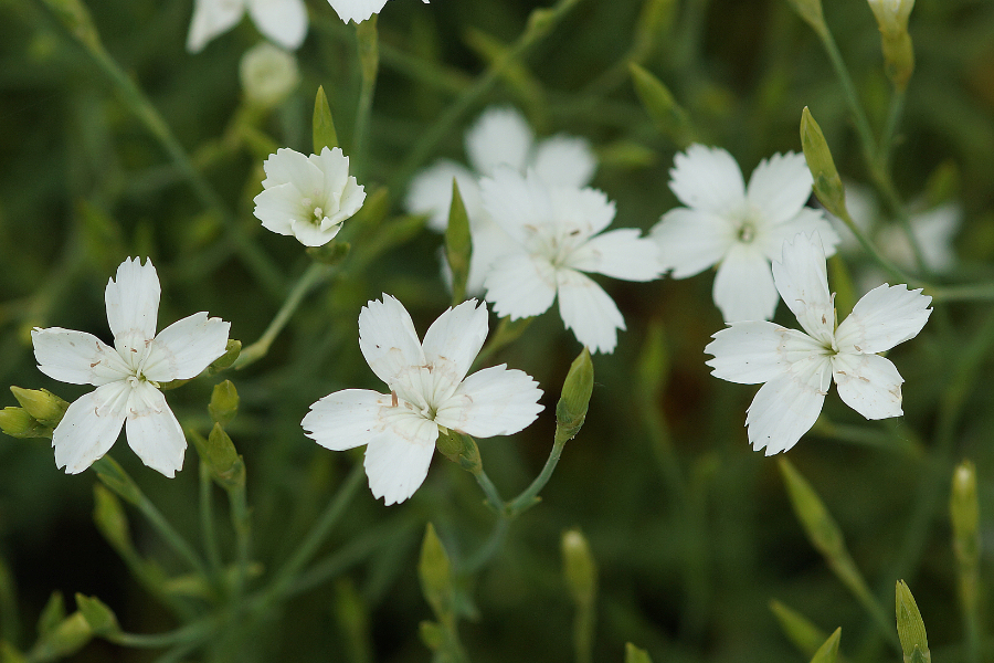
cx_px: 553
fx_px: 5522
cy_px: 242
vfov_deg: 6.9
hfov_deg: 10.3
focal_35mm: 200
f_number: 5.6
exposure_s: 1/400
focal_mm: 100
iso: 100
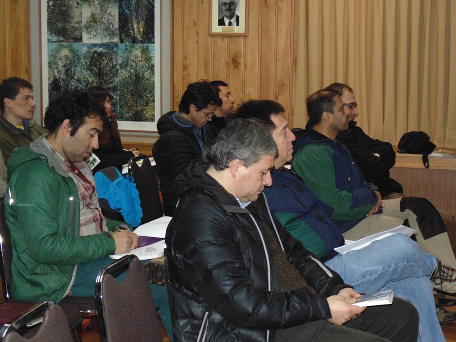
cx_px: 228
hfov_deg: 29.8
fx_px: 856
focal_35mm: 65
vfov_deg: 22.6
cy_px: 171
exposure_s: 1/60
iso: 500
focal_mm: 11.7
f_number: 4.1
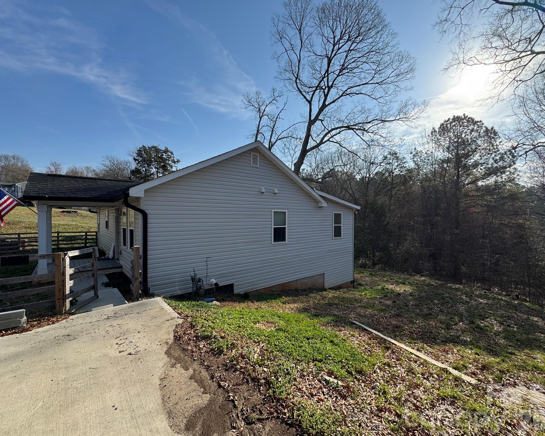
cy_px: 217
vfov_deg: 84.0
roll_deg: +0.3
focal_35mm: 15
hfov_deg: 96.8
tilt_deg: +0.1
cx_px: 281
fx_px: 242
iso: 40
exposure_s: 1/1063
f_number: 2.2
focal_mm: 2.22
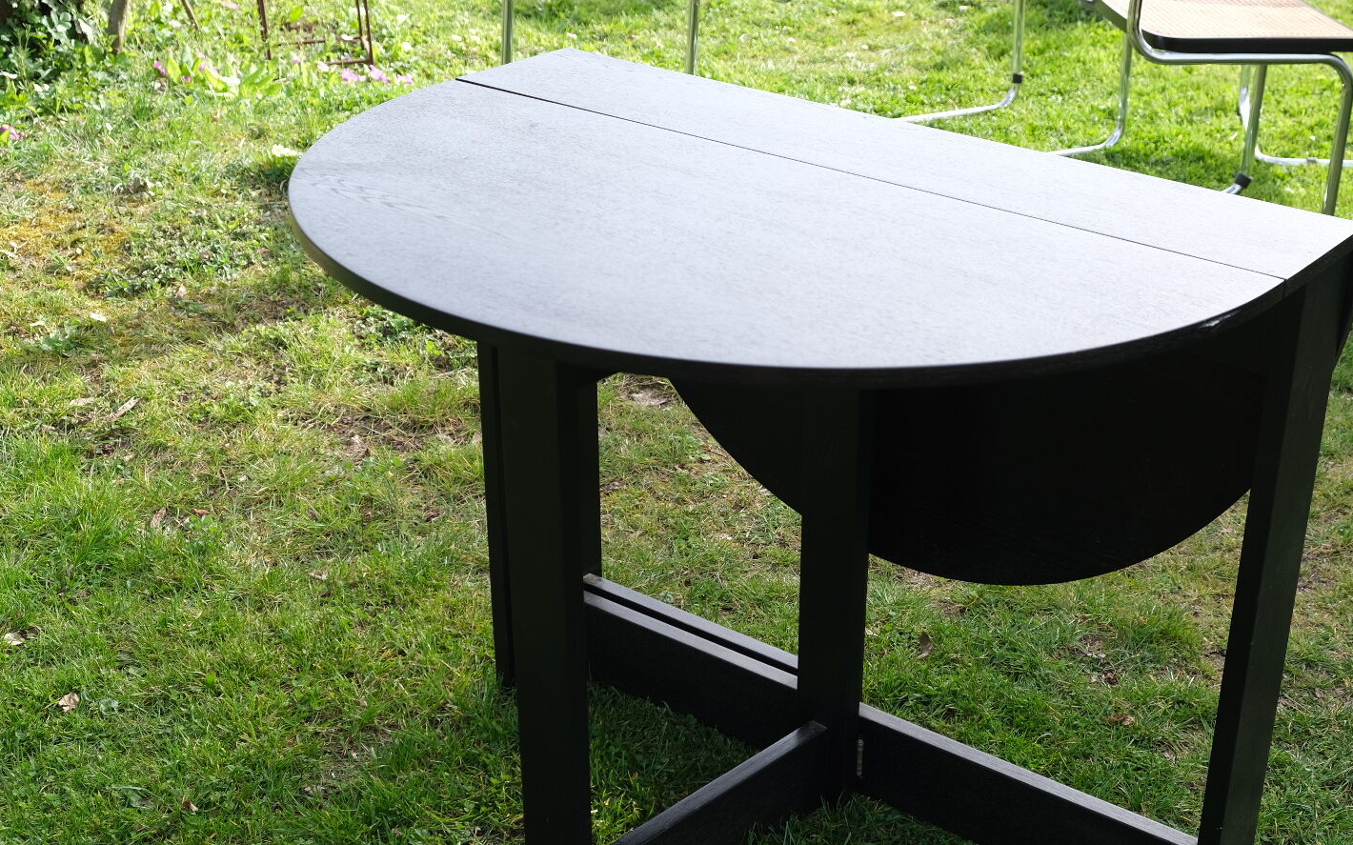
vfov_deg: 25.2
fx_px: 1880
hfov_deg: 39.5
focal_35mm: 51
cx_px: 778
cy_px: 540
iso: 160
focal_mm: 26.5
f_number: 5
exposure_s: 1/125
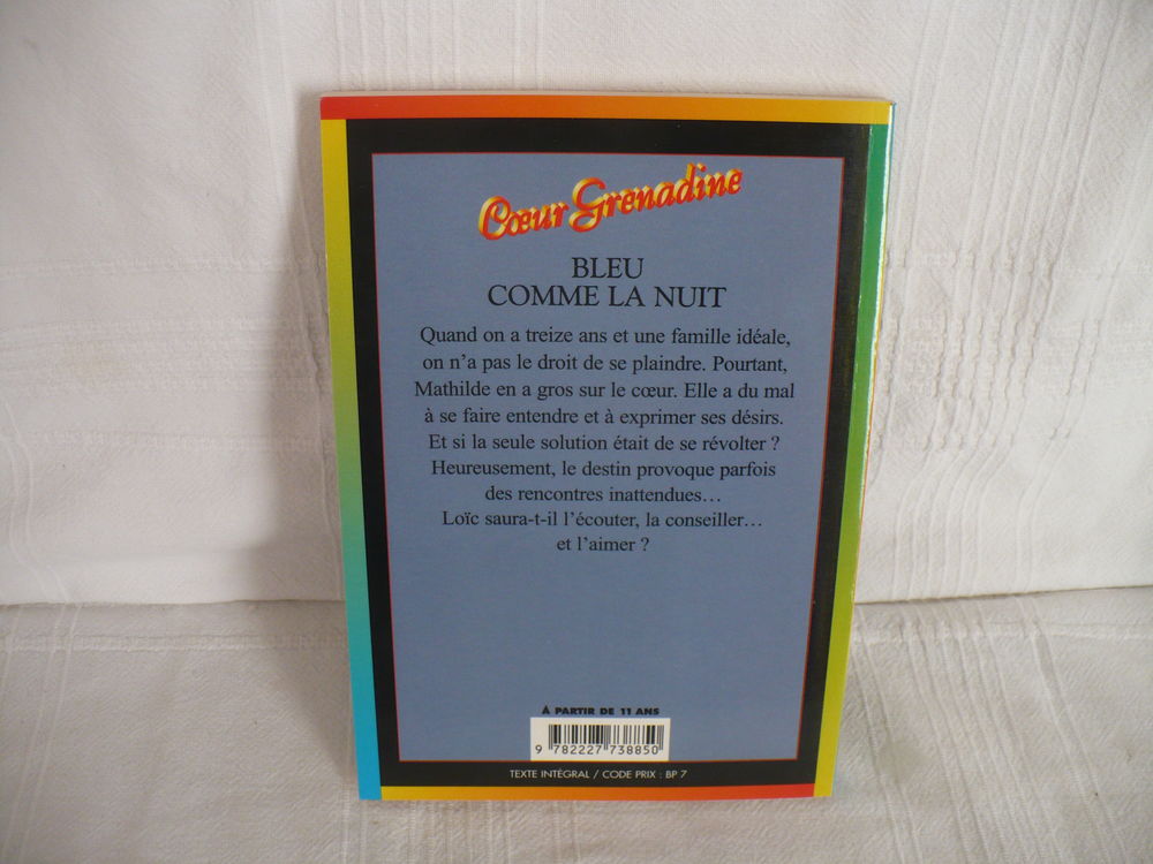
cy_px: 432
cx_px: 576
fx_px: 1232
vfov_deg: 38.7
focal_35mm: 37
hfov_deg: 50.1
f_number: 2.8
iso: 160
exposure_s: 1/30
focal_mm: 6.1
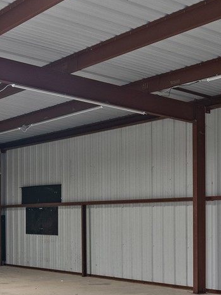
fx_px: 613
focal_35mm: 72
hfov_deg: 20.4
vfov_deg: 26.6
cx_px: 69
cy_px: 230
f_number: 9
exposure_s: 1/2
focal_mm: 16
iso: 640
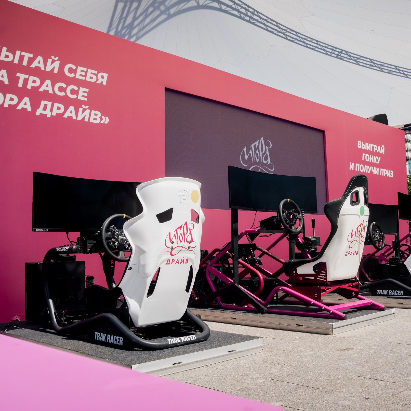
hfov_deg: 44.9
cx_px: 229
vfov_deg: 44.9
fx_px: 497
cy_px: 206
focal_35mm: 37
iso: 100
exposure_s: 1/400
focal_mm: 28
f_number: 5.6
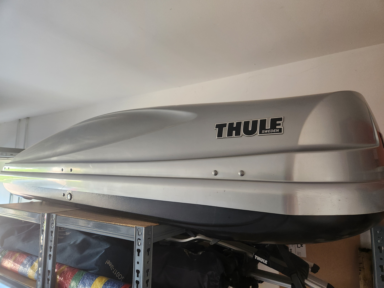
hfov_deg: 73.9
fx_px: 255
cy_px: 144
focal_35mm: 23
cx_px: 192
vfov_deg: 58.9
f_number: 1.8
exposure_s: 1/120
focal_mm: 5.4
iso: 250
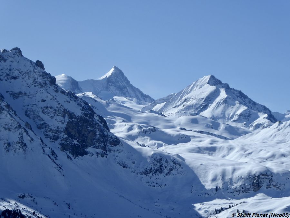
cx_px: 145
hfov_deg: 15.5
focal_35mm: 127
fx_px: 1064
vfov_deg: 11.7
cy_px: 109
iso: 80
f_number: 5.1
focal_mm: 20.6
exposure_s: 1/1300
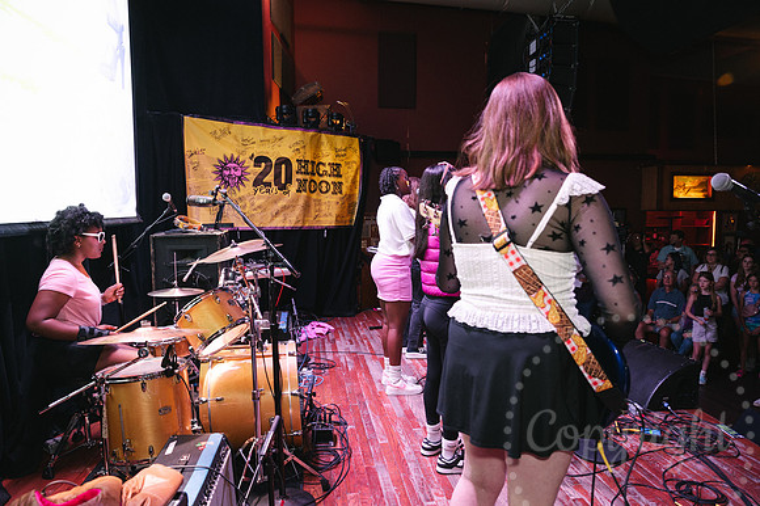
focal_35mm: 24
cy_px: 253
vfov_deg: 53.1
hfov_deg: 73.8
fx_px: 506
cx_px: 380
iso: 1600
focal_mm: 24
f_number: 4
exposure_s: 1/80
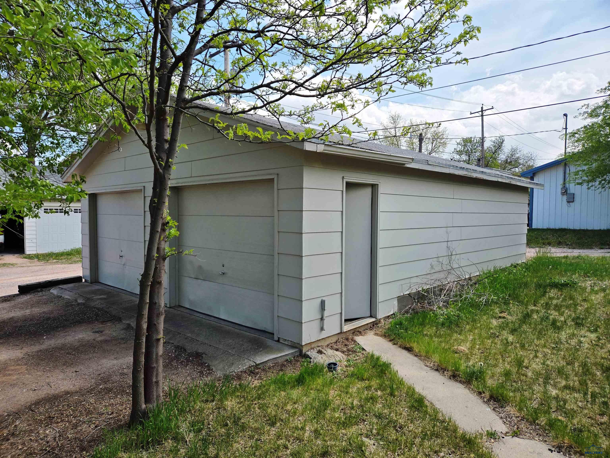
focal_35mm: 23
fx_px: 405
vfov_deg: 58.9
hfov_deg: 73.9
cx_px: 305
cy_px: 229
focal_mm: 5.4
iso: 25
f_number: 1.8
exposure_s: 1/1824
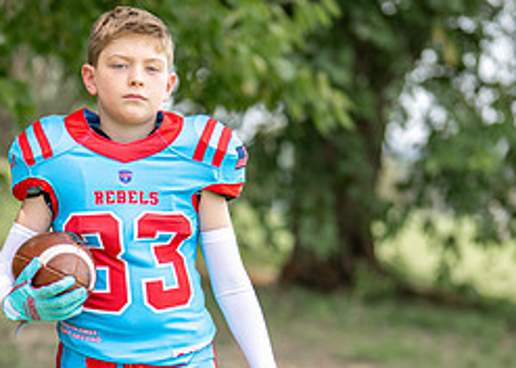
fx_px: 2152
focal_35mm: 147
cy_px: 328
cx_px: 176
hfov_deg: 13.7
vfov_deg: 9.7
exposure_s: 1/2500
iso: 100
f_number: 1.2
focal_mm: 50
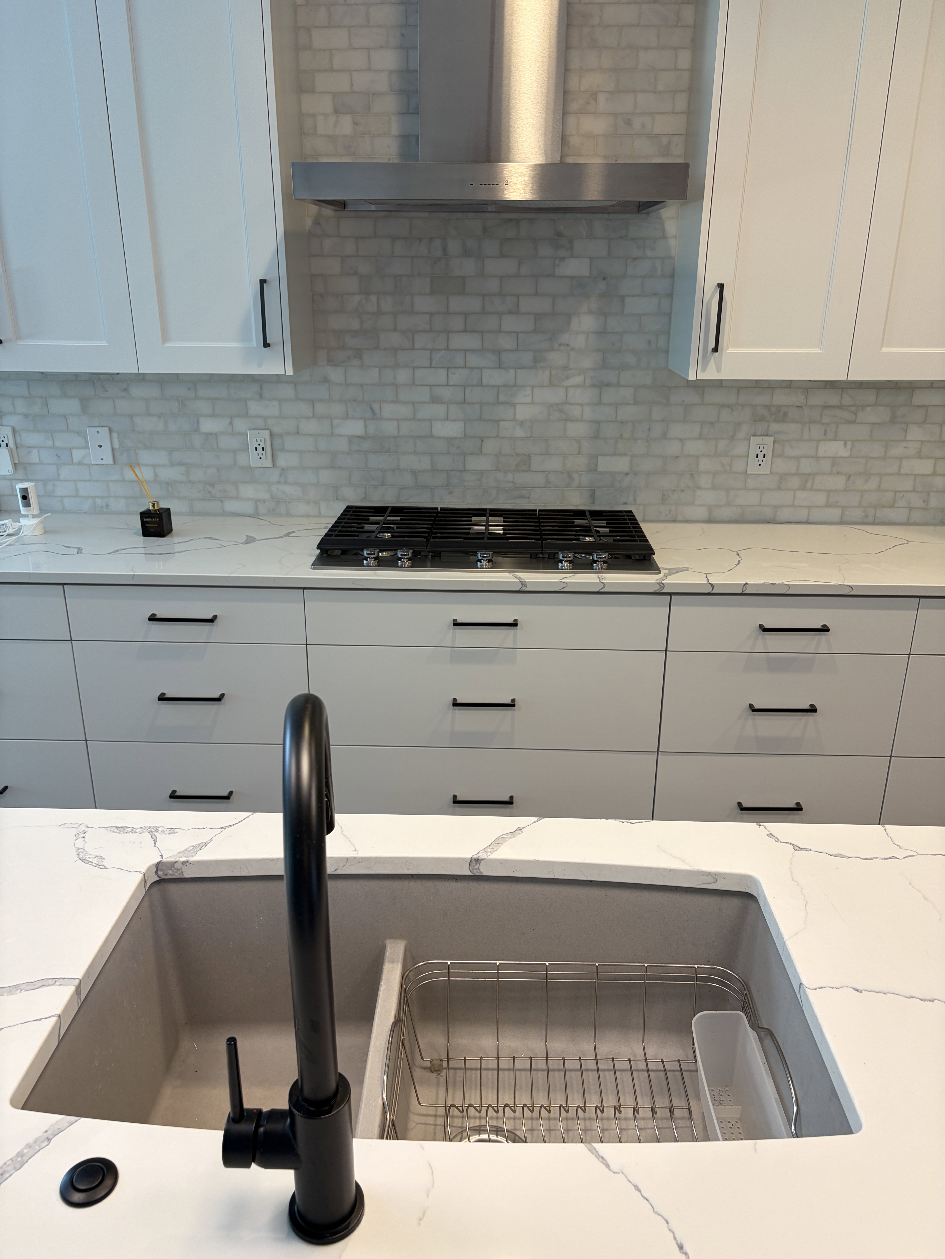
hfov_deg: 53.1
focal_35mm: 26
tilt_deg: -18.6
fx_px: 946
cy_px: 630
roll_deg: +0.3
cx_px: 472
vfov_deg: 67.3
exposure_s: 1/60
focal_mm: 5.96
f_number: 1.6
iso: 64
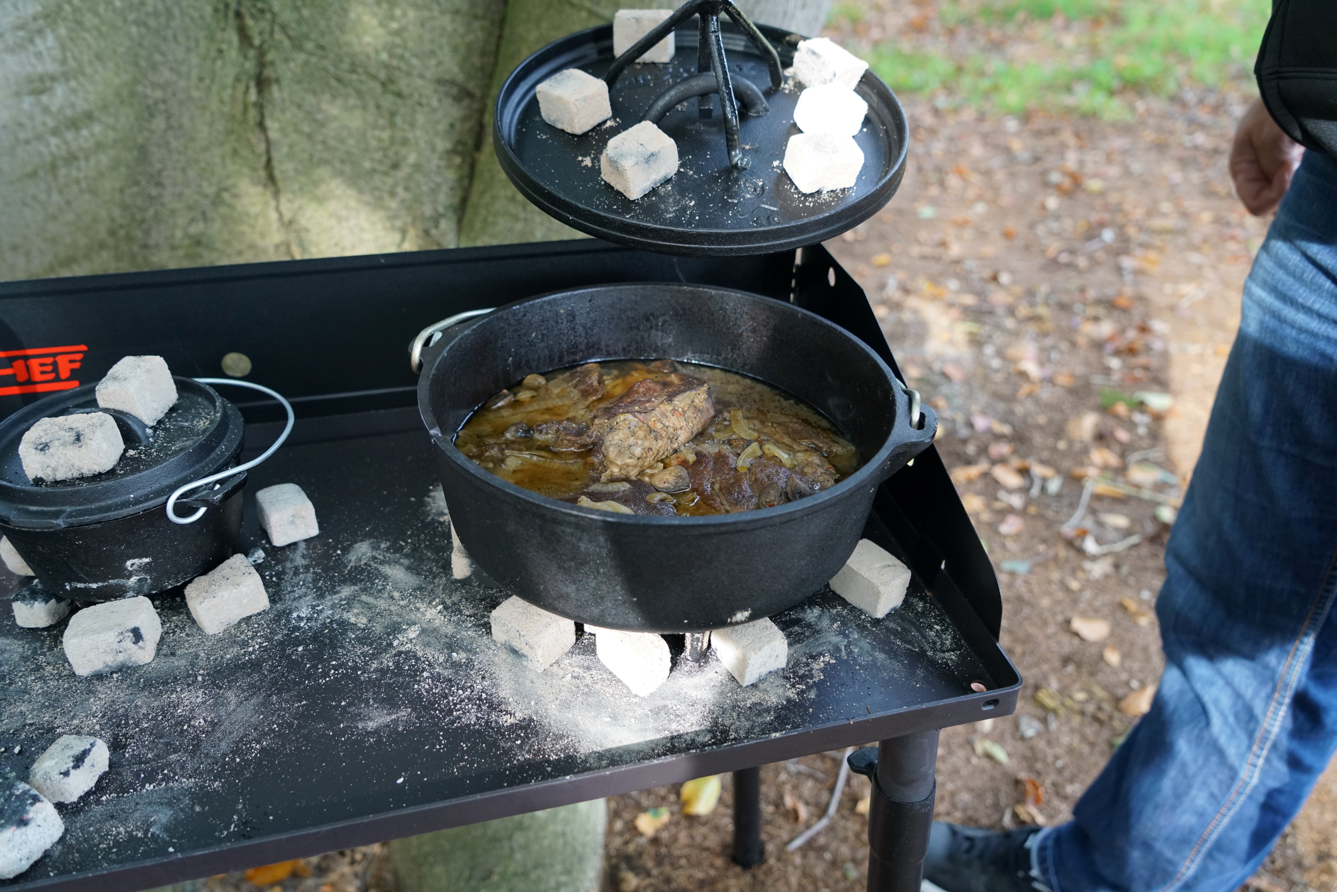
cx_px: 668
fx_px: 966
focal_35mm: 26
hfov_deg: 69.4
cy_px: 446
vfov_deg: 49.6
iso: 1600
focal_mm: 26
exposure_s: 1/160
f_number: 4
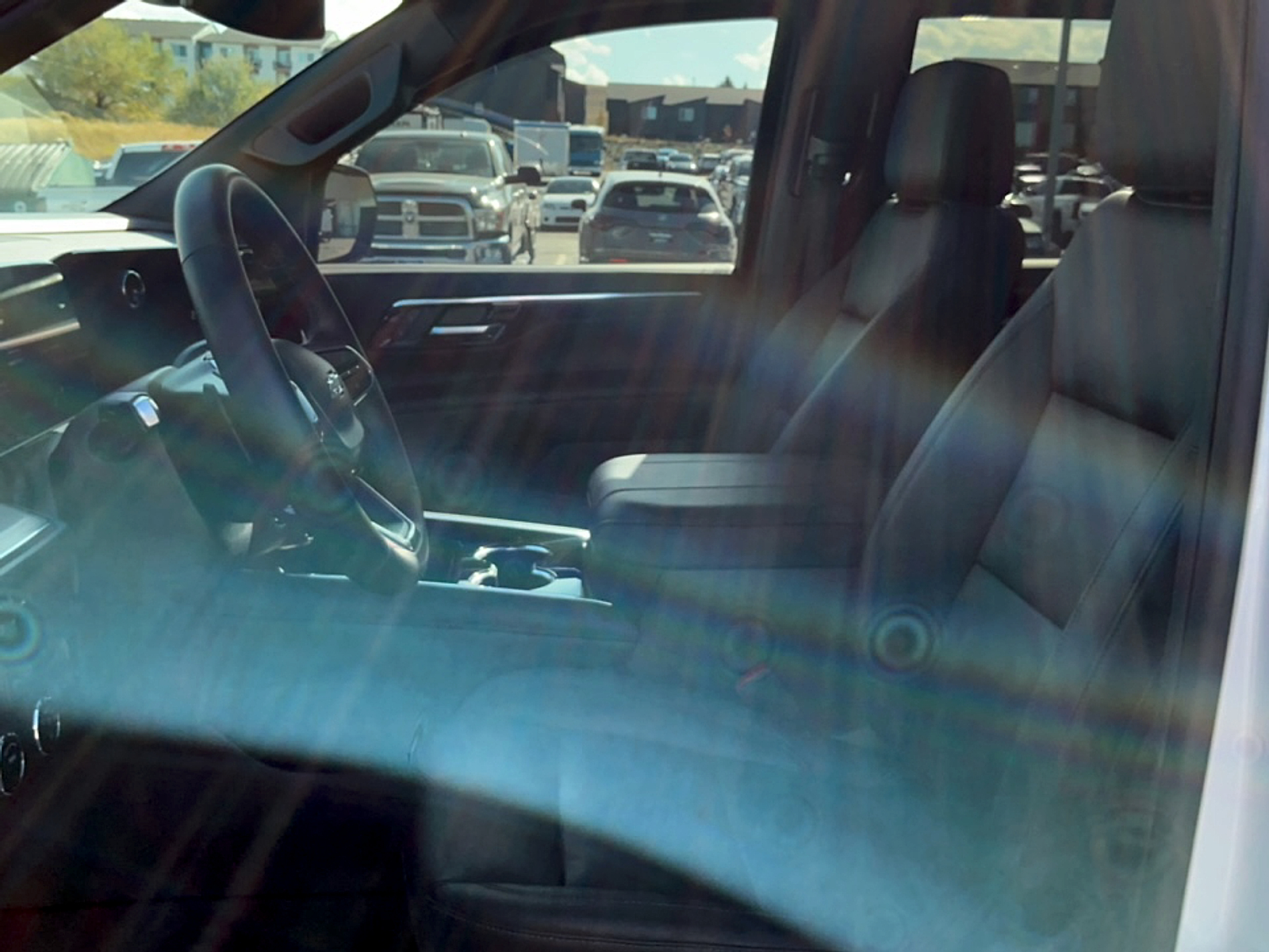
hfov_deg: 60.0
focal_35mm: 30
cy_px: 476
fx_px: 1100
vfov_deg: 46.8
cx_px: 634
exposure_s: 1/233
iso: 32
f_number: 1.8
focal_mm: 3
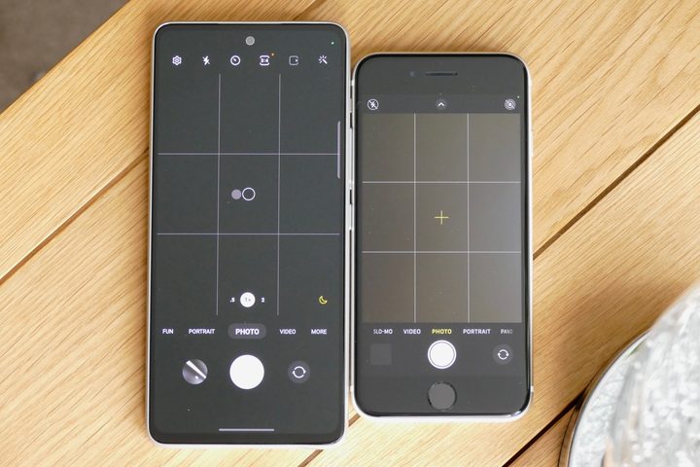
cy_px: 234
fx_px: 2528
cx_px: 350
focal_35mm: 130
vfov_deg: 10.5
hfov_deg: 15.8
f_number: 4.5
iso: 1250
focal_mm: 47.46
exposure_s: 1/80
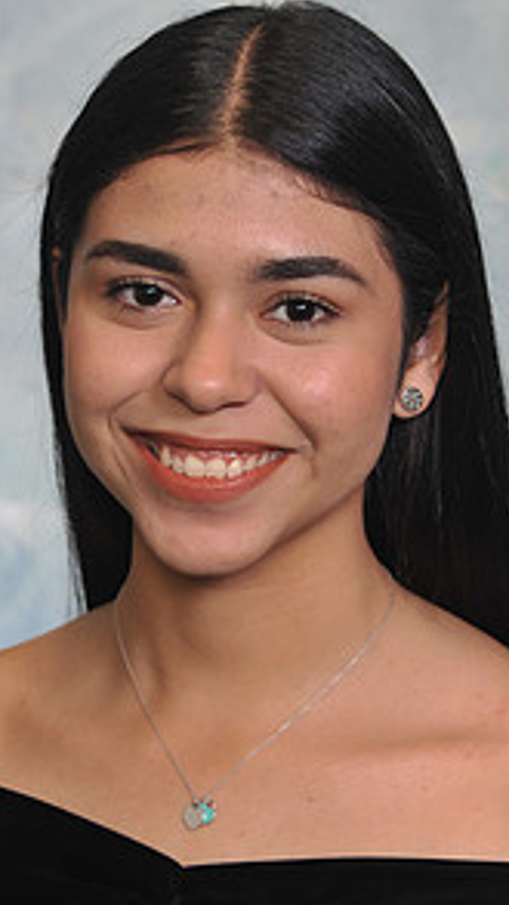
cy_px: 497
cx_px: 219
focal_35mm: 280
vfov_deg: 7.7
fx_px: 6713
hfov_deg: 4.3
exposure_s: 1/125
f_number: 7.1
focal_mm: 135
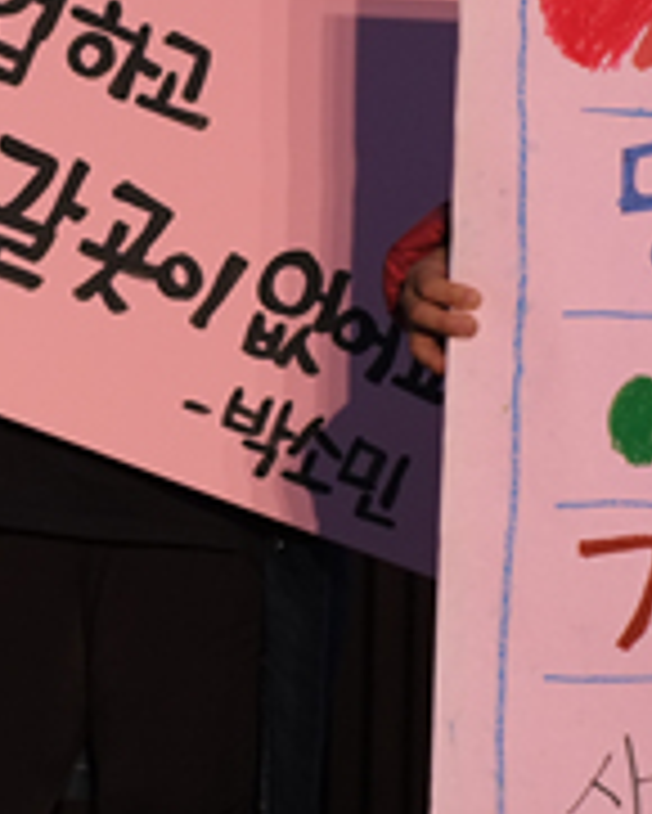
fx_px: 3977
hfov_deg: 9.2
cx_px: -180
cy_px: 297
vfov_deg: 11.7
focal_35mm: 165
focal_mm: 35
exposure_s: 1/125
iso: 800
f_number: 4
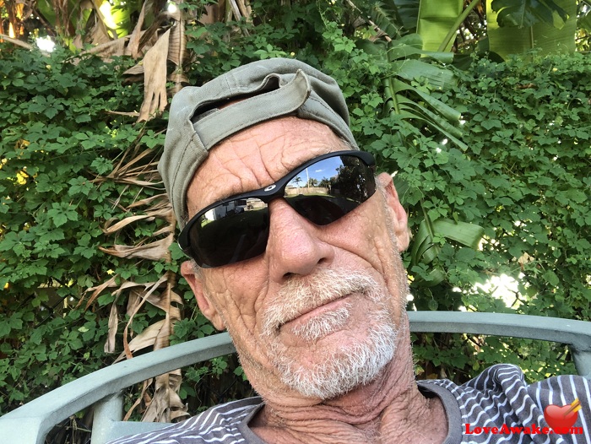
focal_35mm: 32
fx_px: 547
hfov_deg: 56.8
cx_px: 296
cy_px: 222
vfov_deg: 44.2
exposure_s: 1/120
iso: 64
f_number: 2.2
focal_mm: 2.87
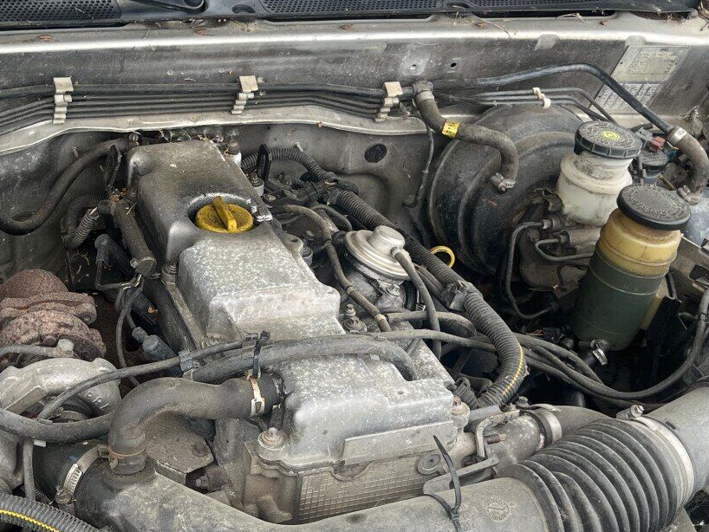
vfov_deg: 23.6
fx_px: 1270
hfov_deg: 30.9
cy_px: 334
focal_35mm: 62
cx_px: 227
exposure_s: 1/188
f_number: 1.6
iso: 40
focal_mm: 5.1
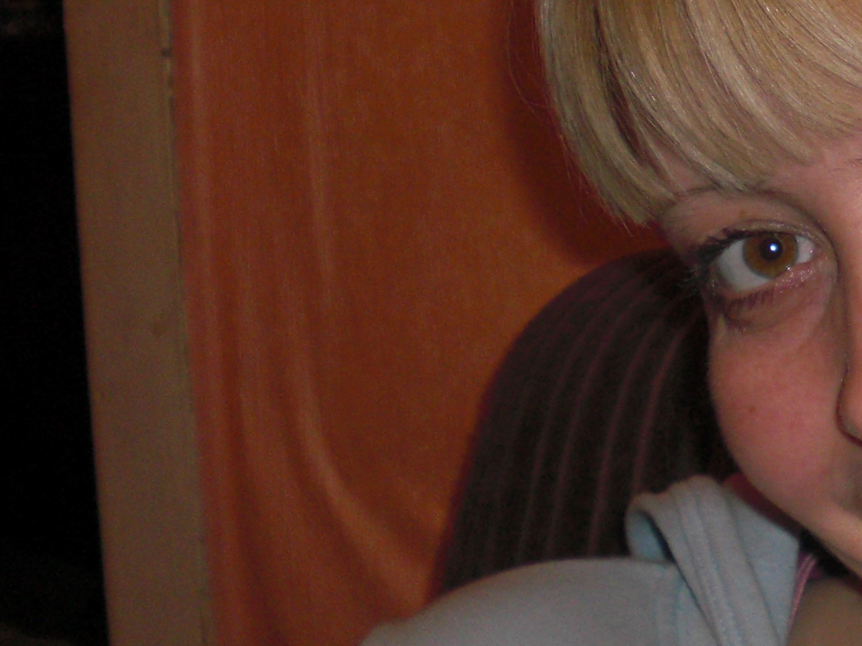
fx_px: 2216
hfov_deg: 20.8
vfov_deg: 16.5
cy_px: 202
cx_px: 988
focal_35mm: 89
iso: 100
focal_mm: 6.3
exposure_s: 1/30
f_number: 3.1
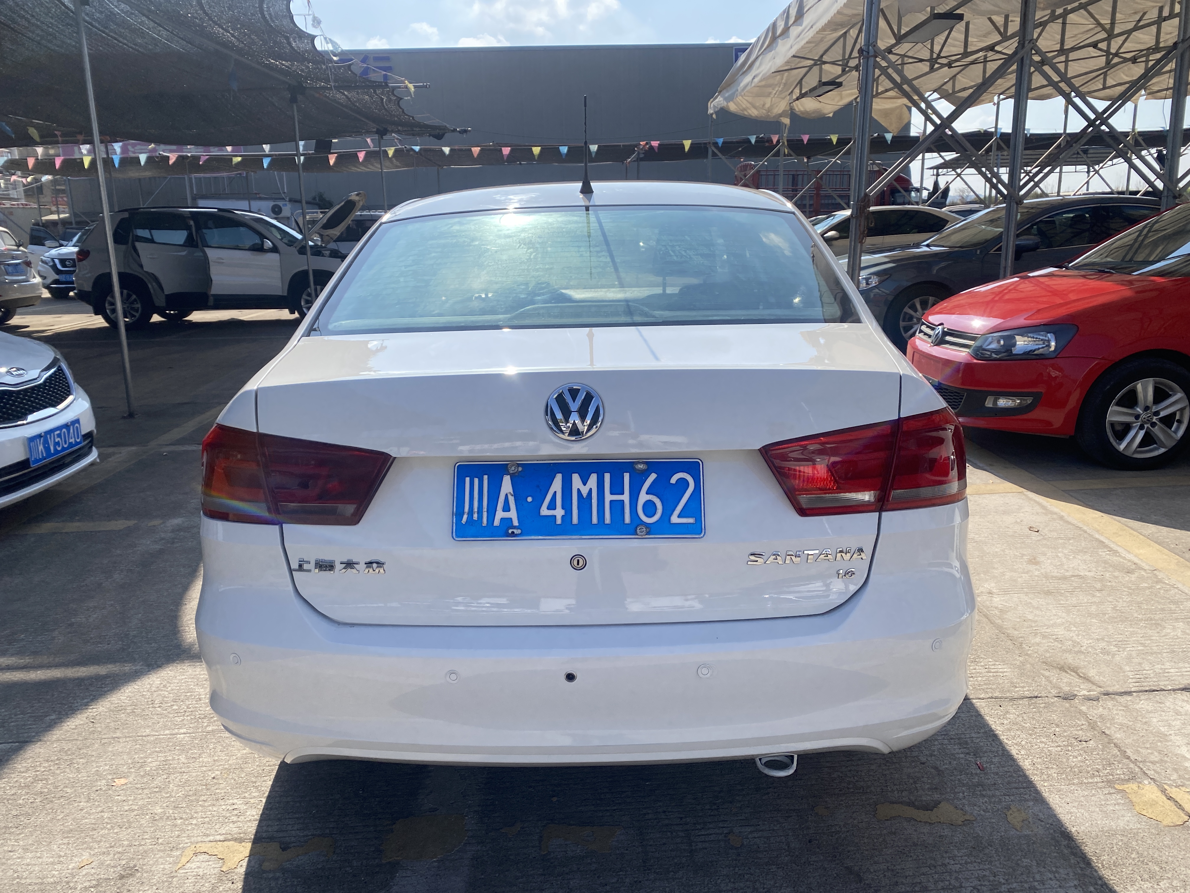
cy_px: 446
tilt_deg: -12.6
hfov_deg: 67.3
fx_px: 894
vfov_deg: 53.1
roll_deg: +2.3
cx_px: 595
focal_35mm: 26
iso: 32
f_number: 1.8
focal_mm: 4.25
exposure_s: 1/2755
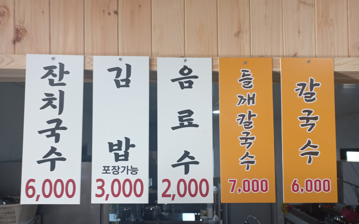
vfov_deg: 45.8
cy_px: 131
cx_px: 178
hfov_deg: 68.4
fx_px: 264
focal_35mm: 27
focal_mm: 4.6
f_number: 1.8
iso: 100
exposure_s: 1/60
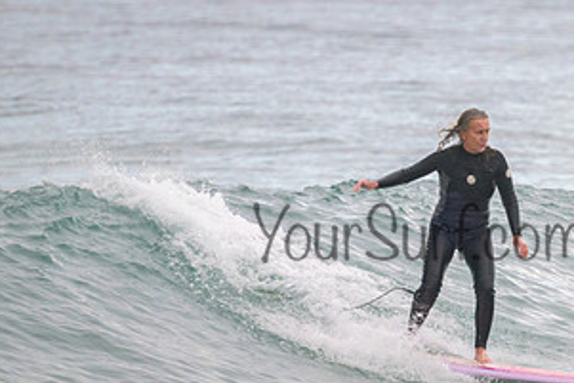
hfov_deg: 1.3
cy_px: 216
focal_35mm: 1539
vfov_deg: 0.9
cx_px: 450
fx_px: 24549
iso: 2200
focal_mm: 800
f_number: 11
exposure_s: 1/320
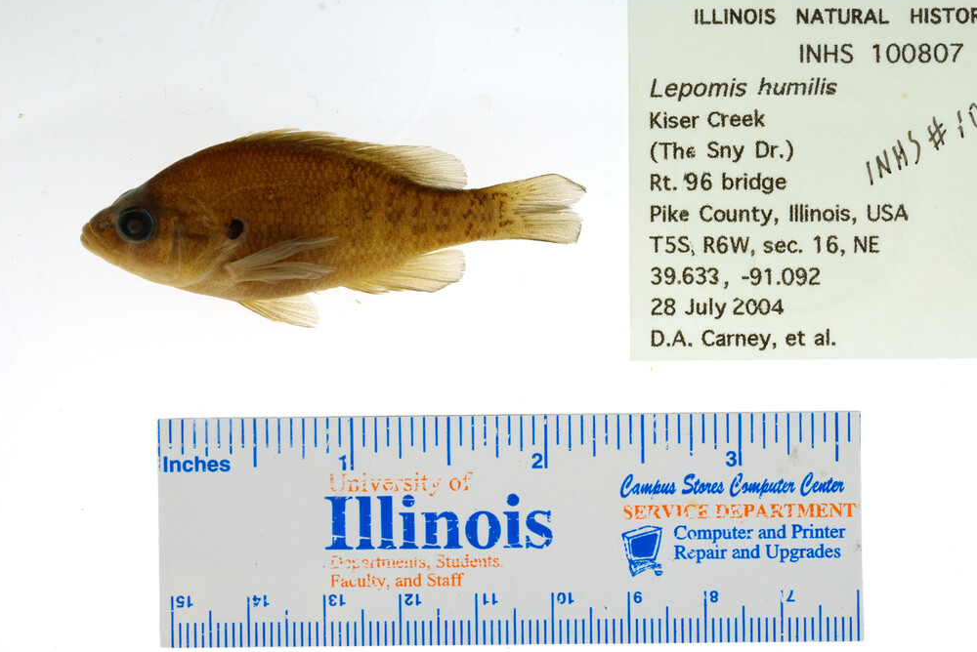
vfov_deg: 18.9
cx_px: 533
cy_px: 287
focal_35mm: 72
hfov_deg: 28.0
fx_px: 1955
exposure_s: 1/200
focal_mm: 60
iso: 100
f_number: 10
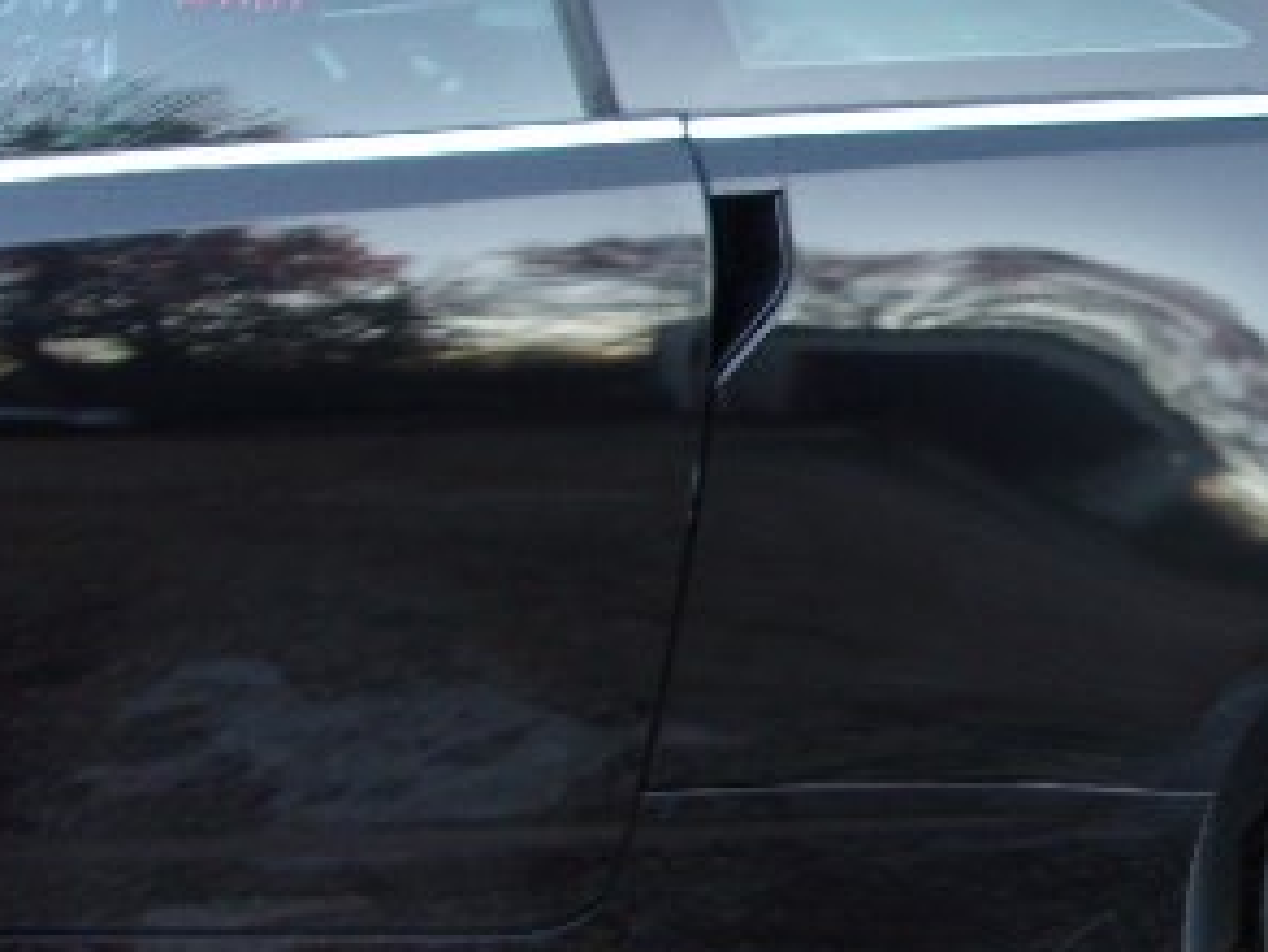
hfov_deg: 30.0
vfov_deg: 24.8
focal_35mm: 59
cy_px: 441
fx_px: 2162
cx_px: 1329
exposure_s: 1/34
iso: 97
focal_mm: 4.9
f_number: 3
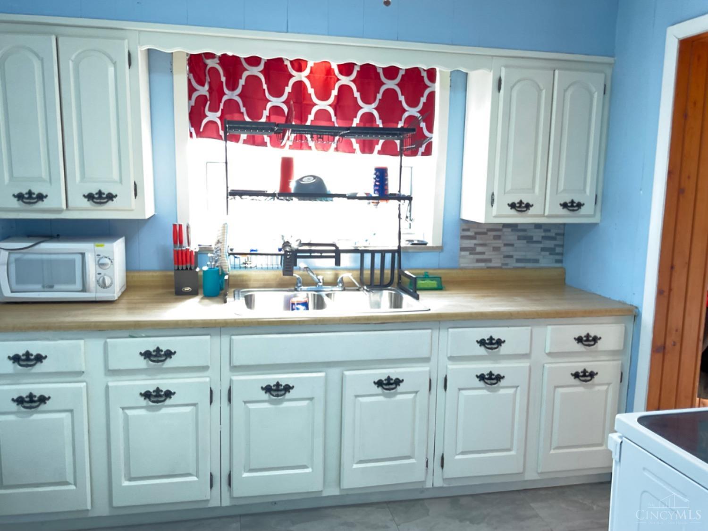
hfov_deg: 61.7
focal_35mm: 29
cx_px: 354
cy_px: 266
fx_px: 593
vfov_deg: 48.2
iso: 200
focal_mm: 3
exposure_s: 1/40
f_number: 1.8
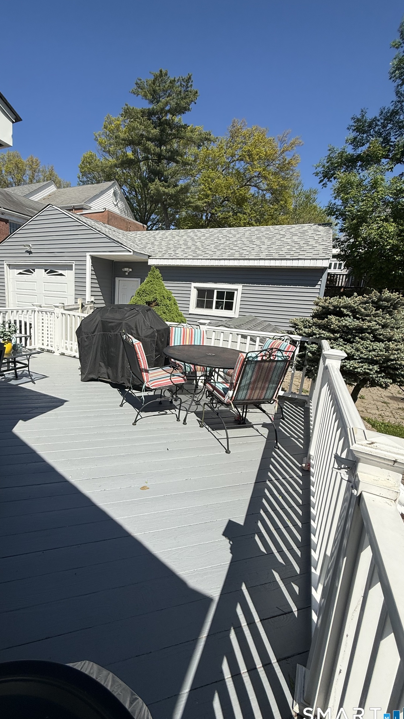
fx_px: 305
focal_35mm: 16
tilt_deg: -11.0
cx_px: 134
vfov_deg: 99.4
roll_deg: -3.0
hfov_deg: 65.3
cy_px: 352
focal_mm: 2.22
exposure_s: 1/2976
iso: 50
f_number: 2.2
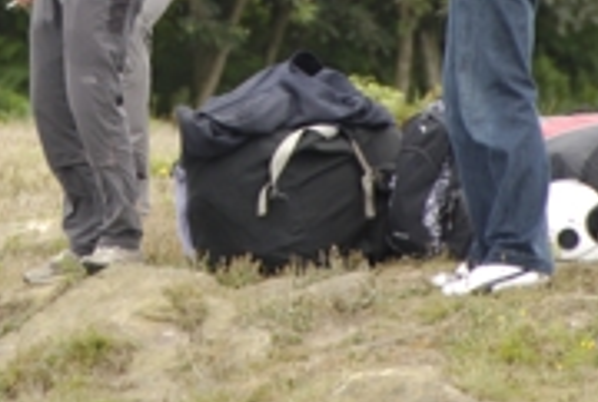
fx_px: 16636
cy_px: -166
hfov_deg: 2.1
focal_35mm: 999
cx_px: 17
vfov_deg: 1.4
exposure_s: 1/200
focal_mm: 200
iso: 400
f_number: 7.1
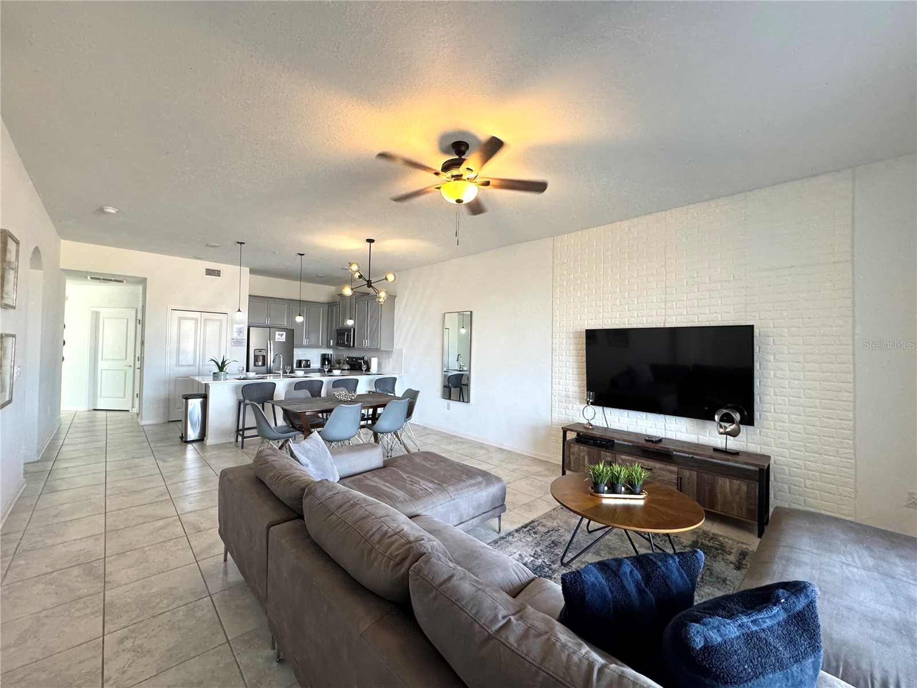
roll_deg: -1.4
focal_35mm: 14
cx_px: 458
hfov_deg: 102.1
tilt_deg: +0.6
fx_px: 371
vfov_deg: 85.7
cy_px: 344
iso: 250
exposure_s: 1/60
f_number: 2.2
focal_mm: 2.22
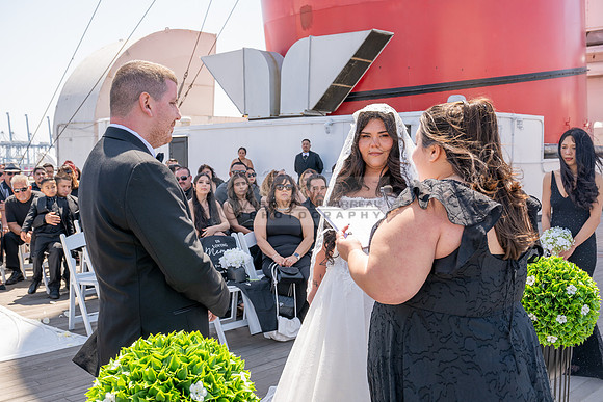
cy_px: 201
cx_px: 302
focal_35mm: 38
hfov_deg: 50.7
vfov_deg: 35.1
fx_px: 637
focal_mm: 38
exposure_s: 1/200
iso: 200
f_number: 8
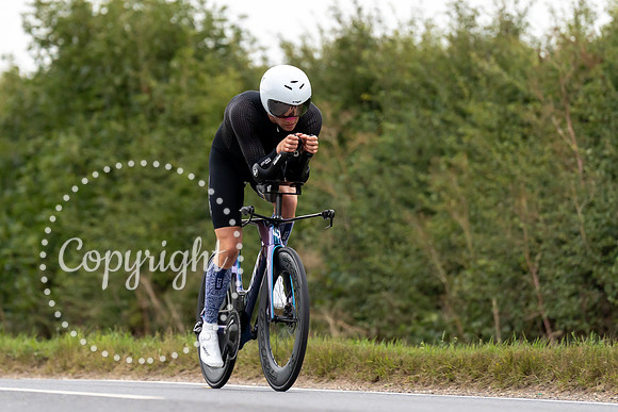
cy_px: 134
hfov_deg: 6.8
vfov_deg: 4.5
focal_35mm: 305
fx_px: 5235
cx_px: 274
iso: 1000
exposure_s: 1/1000
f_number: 3.2
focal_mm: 194
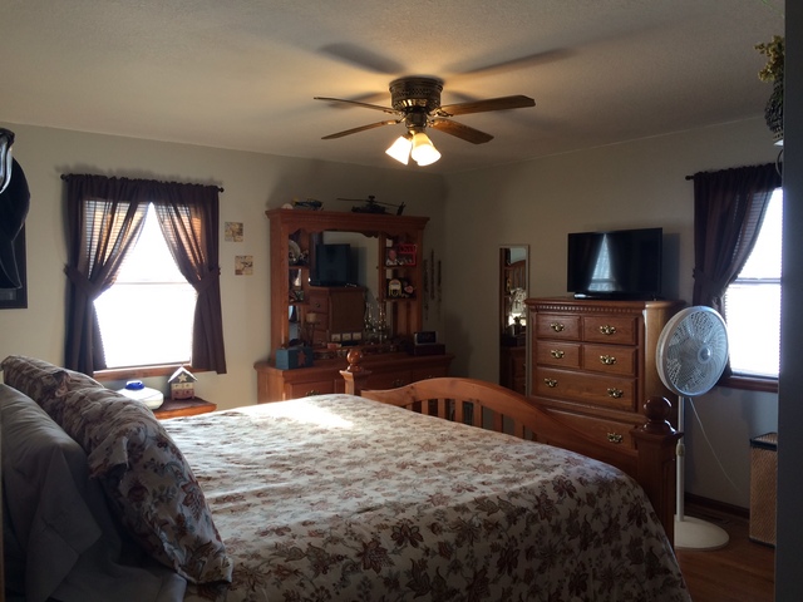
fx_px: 673
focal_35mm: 29
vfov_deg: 48.2
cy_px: 301
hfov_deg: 61.7
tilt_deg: -1.4
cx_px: 402
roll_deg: -0.7
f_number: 2.2
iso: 40
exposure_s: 1/30
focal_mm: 4.15
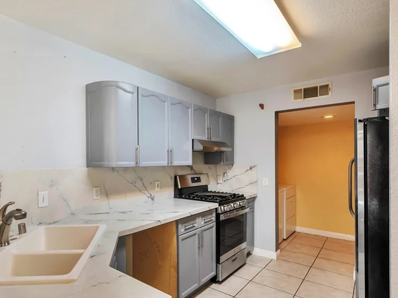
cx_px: 153
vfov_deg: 63.3
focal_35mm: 21
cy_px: 160
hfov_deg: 77.8
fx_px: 241
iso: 320
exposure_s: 1/15
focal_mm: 16
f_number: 9
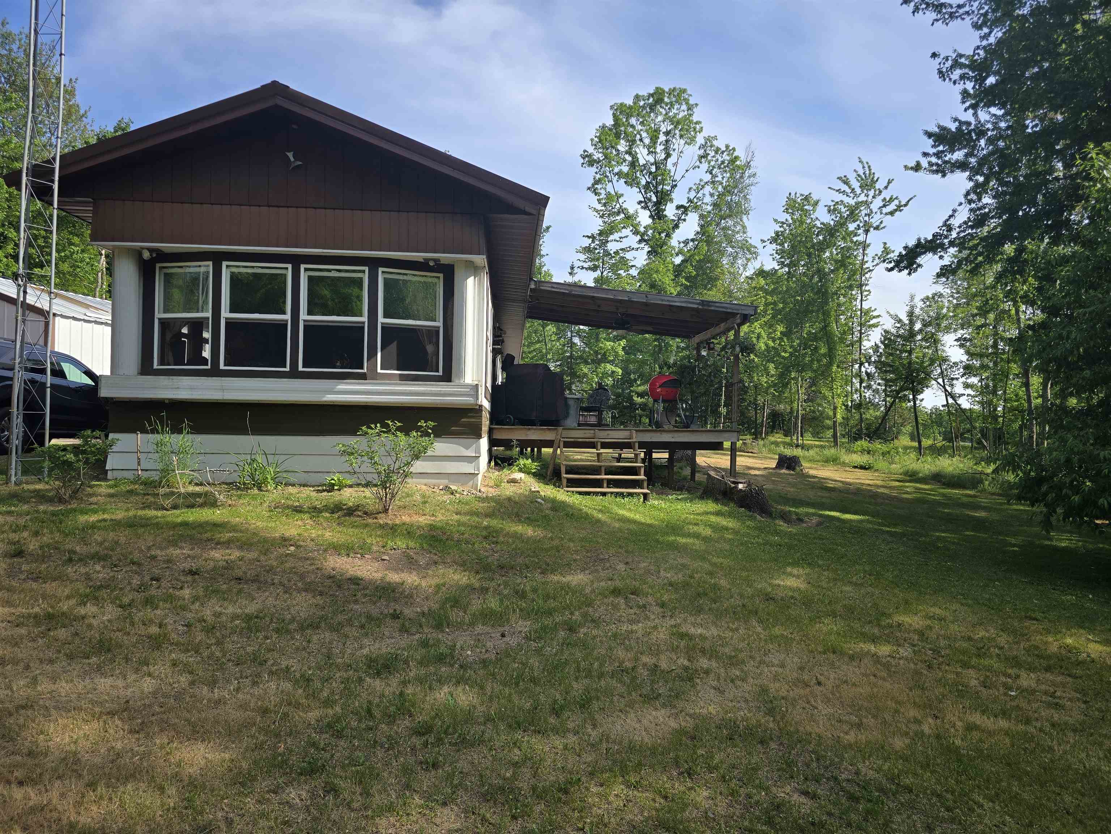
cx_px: 556
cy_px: 417
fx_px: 738
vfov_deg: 58.9
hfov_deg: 73.9
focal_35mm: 23
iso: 12
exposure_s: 1/450
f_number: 1.7
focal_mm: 6.3
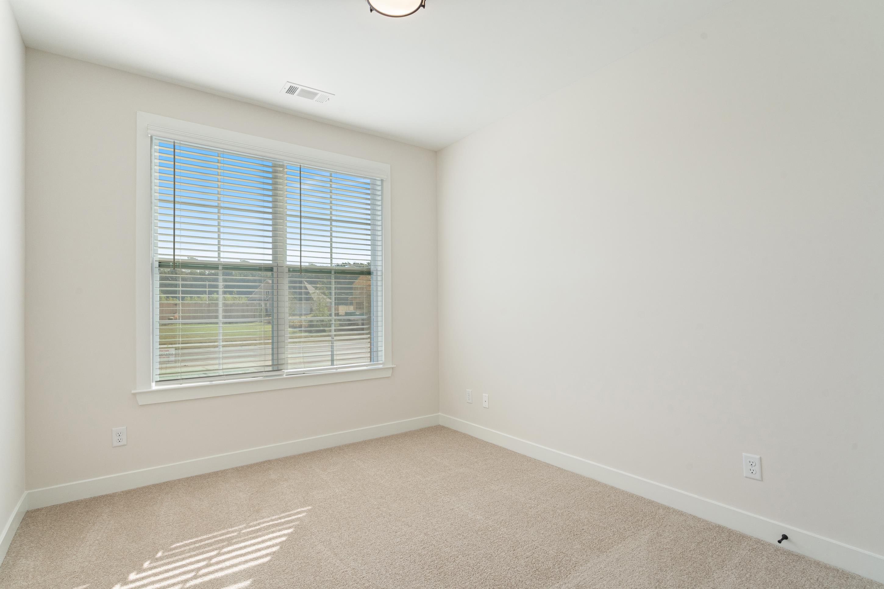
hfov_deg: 93.3
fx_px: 417
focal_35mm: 17
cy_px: 294
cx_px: 442
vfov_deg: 70.4
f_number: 9.5
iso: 800
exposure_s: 1/60
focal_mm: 17
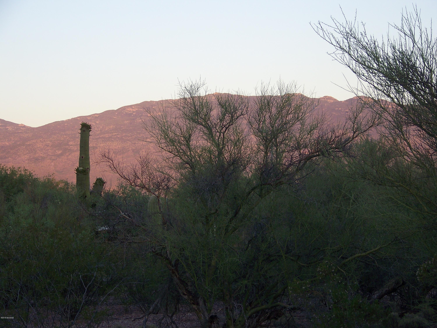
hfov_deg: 18.5
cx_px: 218
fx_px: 1338
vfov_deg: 14.0
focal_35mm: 106
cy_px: 164
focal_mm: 17.6
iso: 64
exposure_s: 1/60
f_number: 3.2
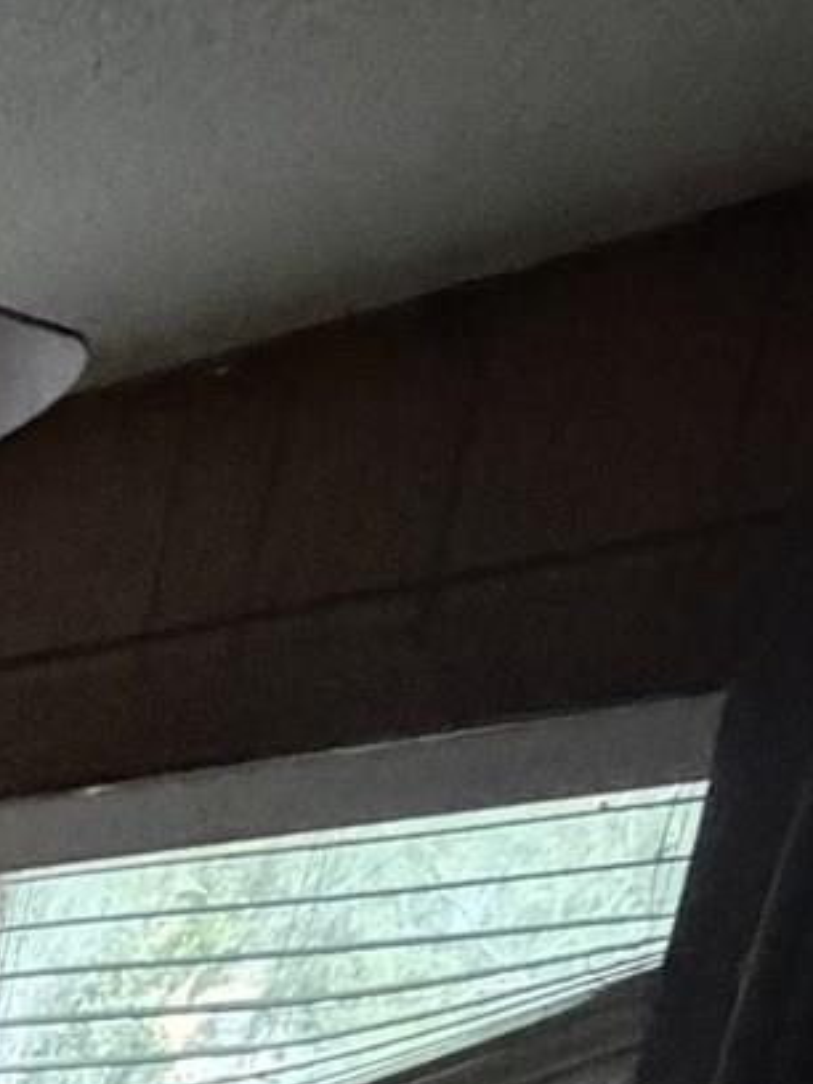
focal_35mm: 79
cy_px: 2272
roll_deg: -0.6
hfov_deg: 13.0
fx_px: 2474
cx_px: -1259
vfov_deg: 16.9
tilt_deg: -22.7
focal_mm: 2.22
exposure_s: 1/40
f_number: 2.2
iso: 1600
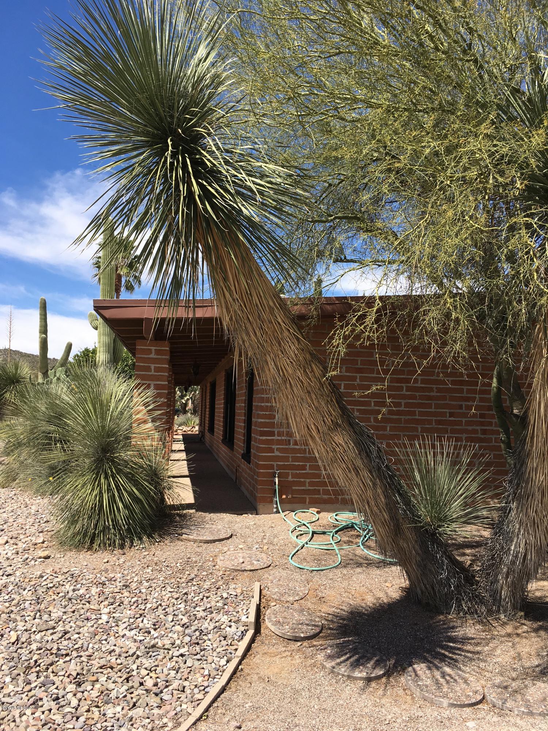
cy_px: 366
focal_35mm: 29
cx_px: 274
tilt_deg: +1.8
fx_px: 612
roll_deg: -2.1
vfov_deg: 61.7
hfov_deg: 48.2
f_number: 2.2
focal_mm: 4.15
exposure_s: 1/1425
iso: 25
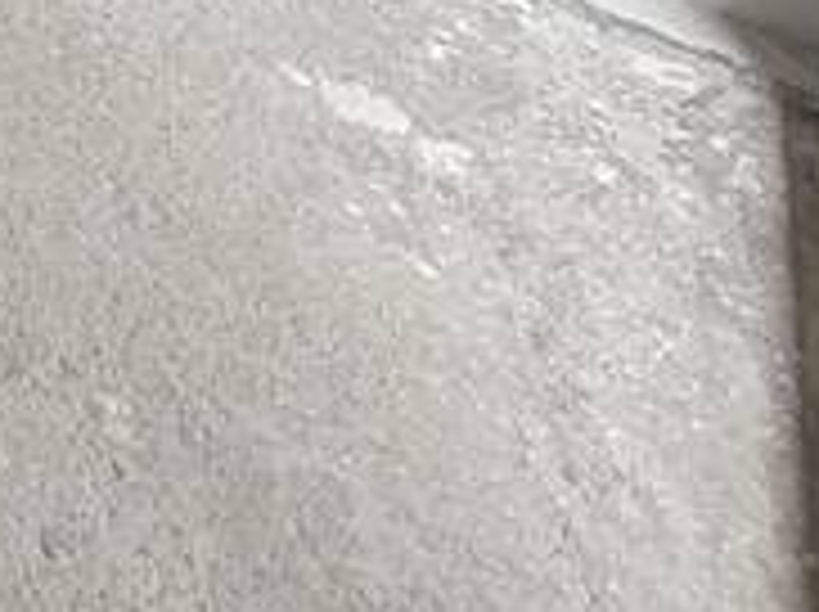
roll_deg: -2.9
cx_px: -1287
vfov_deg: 9.1
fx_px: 2623
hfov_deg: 12.6
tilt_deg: -14.9
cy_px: -1480
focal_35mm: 111
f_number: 2.2
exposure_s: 1/313
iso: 50
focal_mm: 2.22
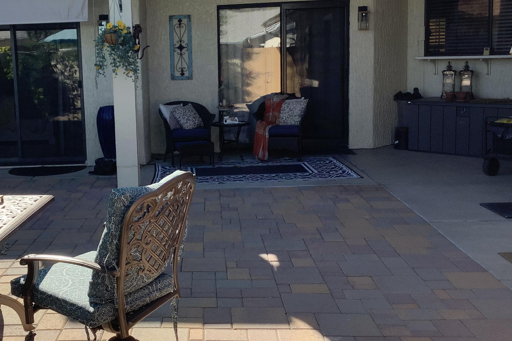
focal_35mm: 46
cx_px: 166
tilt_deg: -7.7
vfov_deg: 29.2
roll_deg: +1.8
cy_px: 139
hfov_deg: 42.1
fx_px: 654
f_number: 2.4
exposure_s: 1/466
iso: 25
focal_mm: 3.3
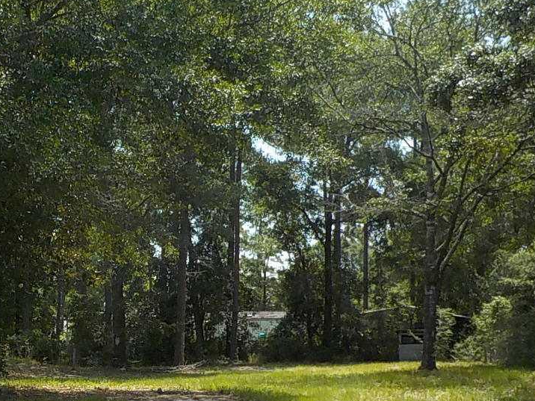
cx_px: 79
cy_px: 323
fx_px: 1036
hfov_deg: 28.1
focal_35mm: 67
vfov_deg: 21.6
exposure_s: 1/500
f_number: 3.3
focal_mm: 4.1
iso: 125
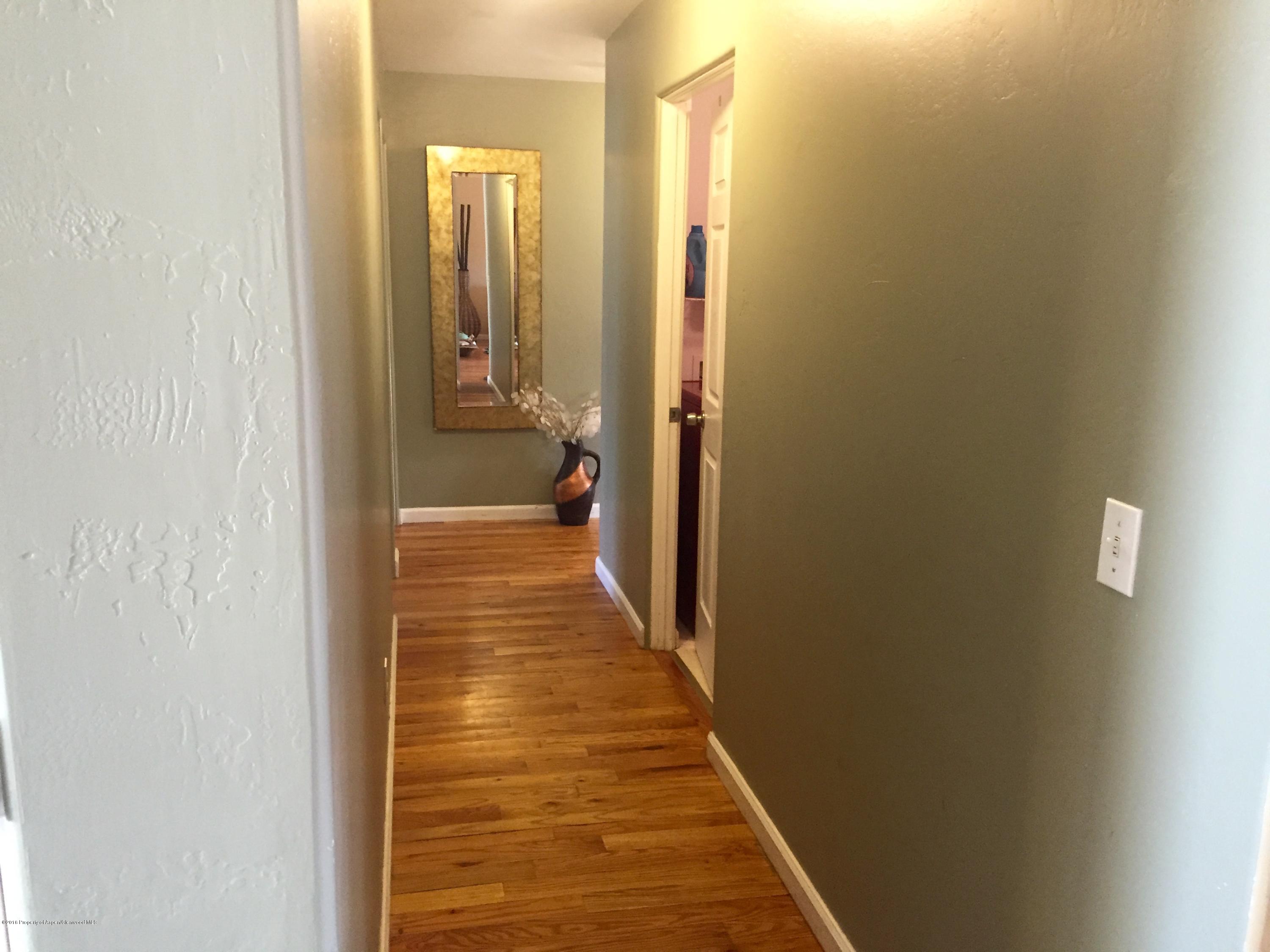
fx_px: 1064
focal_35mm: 29
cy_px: 476
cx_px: 635
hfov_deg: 61.7
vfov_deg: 48.2
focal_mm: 4.15
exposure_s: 1/30
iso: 200
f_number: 2.2
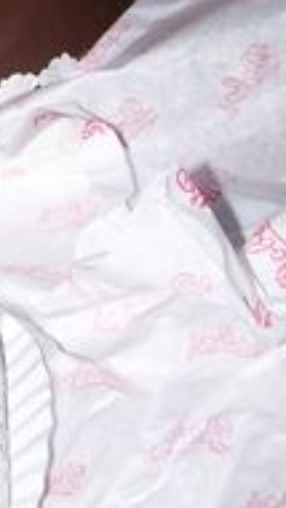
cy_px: 94
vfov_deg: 16.2
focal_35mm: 131
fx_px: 1765
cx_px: -139
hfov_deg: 9.0
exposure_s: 1/60
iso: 80
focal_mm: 6.3
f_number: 2.8
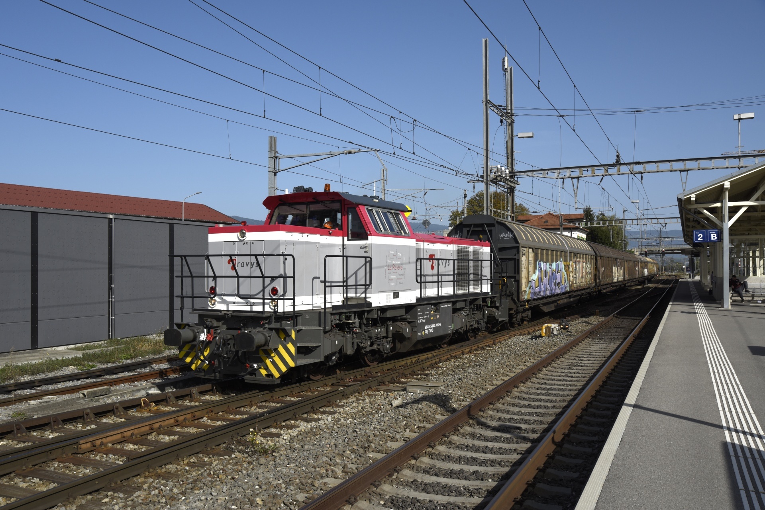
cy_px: 255
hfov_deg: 55.8
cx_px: 382
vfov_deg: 38.9
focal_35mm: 34
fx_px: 723
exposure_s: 1/400
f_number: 10
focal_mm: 34
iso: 100
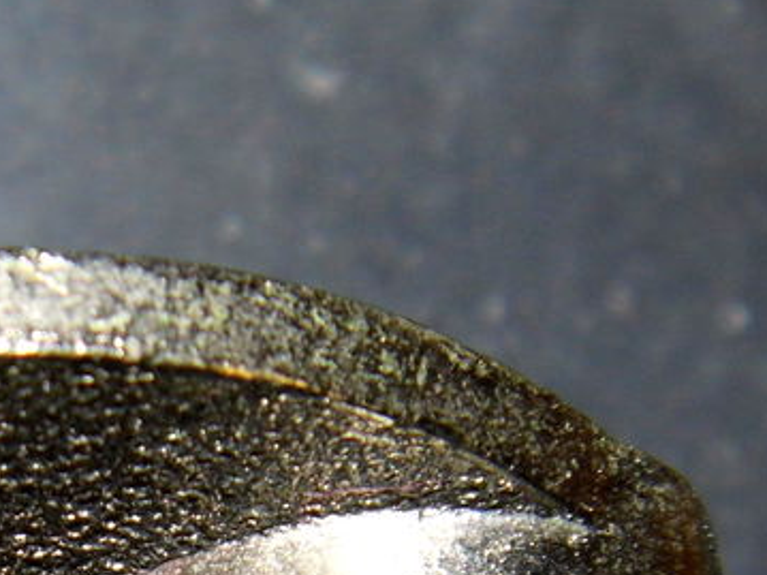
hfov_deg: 5.4
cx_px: 34
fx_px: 8151
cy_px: 722
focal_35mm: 368
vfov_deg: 4.0
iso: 100
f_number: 4.7
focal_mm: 23.6
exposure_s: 1/60
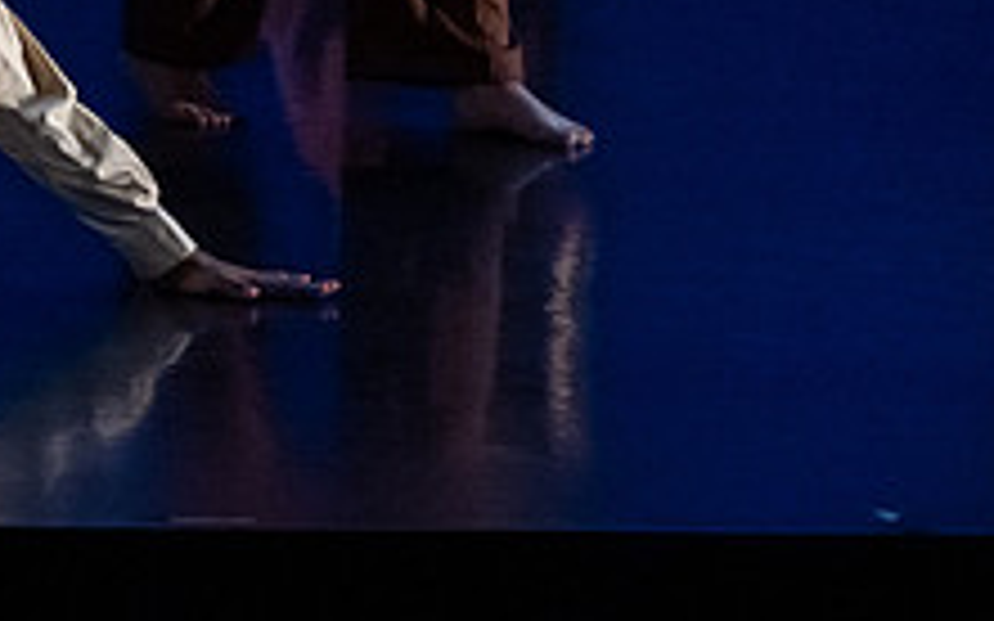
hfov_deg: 8.4
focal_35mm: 245
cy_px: -6
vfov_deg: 5.3
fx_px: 6635
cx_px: -313
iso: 4000
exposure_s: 1/400
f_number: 3.5
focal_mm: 75
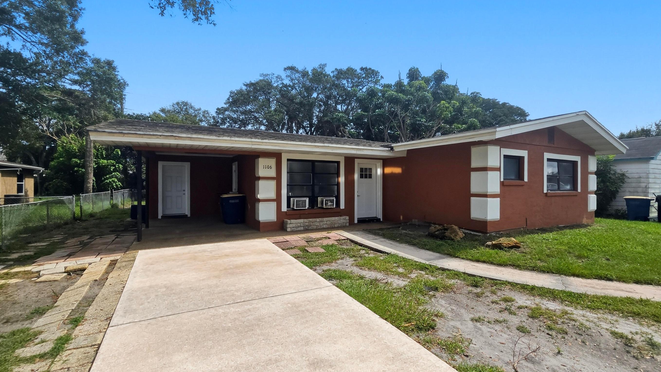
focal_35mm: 15
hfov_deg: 102.9
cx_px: 346
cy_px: 174
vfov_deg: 70.5
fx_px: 263
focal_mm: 2.2
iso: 50
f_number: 2.2
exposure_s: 1/4500
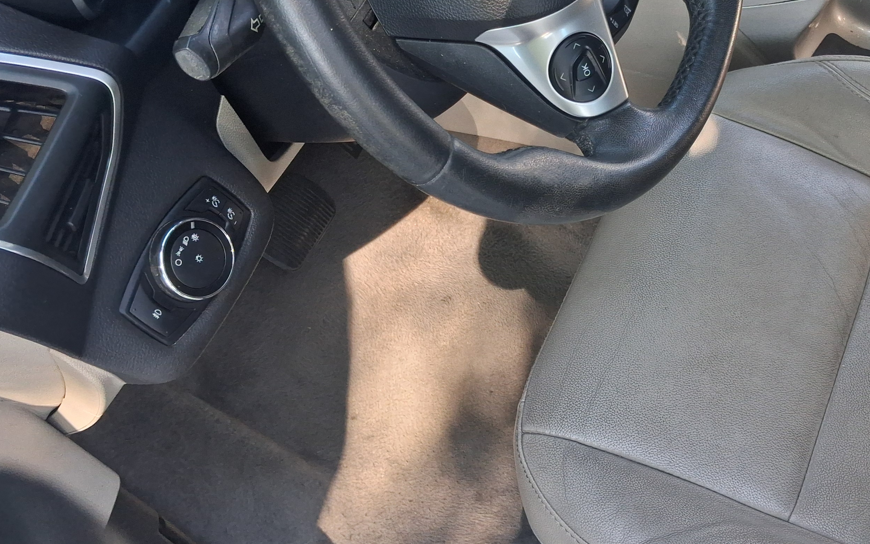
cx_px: 601
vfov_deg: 27.3
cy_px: 197
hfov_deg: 41.9
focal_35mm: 47
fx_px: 1114
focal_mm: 4
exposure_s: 1/120
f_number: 1.8
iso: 100
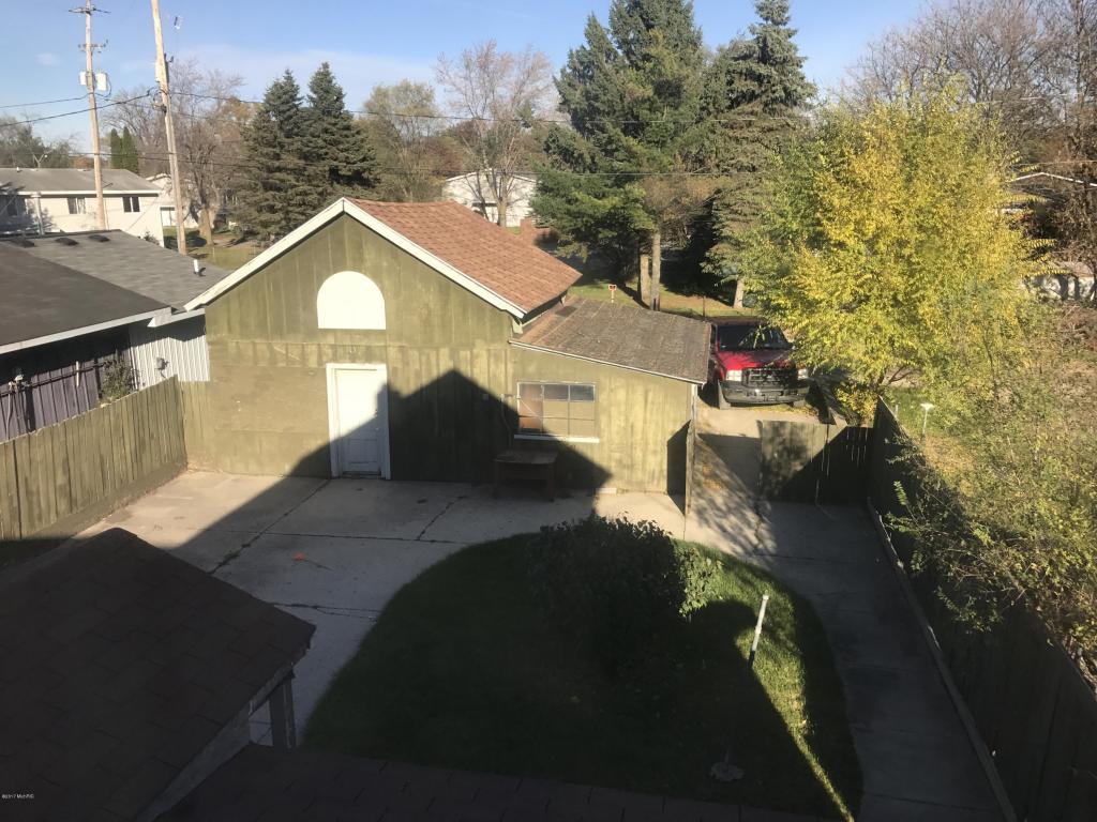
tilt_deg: -14.4
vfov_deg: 49.7
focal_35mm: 28
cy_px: 411
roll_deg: -0.1
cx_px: 548
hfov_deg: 63.4
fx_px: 887
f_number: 1.8
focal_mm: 3.99
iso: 20
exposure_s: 1/1350
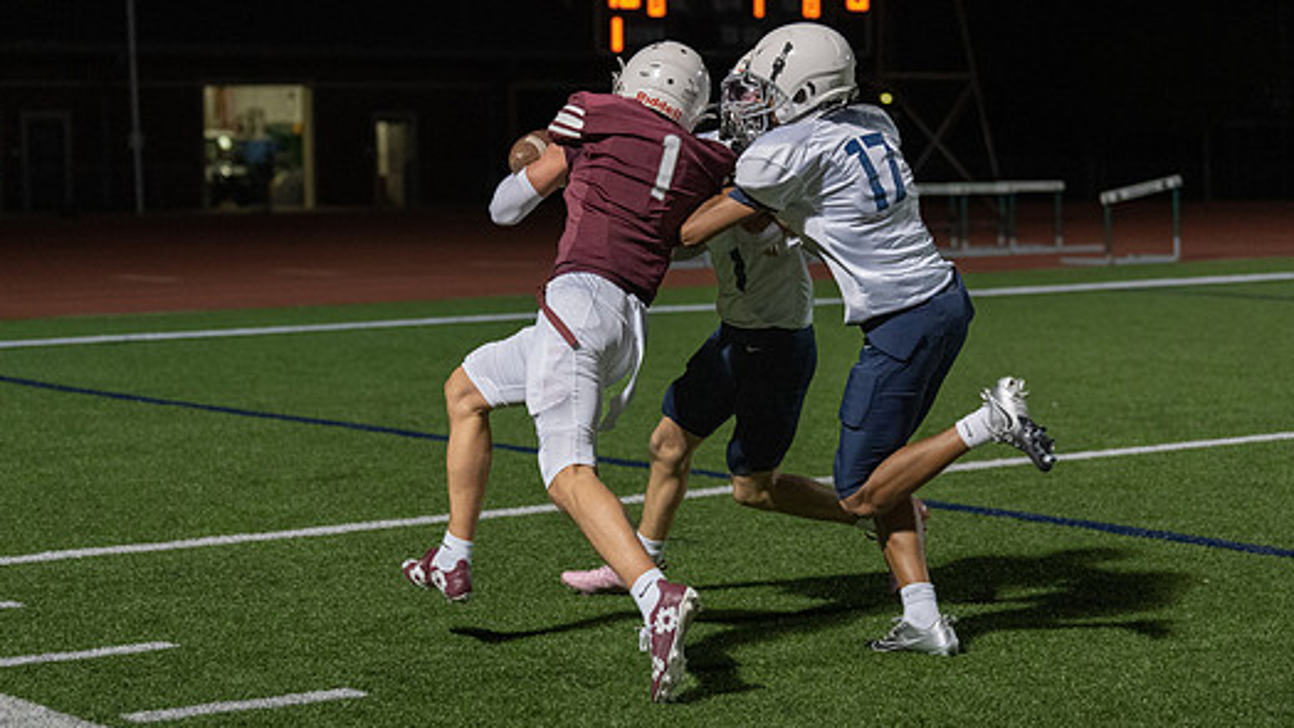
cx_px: 620
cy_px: 353
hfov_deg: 24.5
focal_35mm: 87
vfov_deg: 13.9
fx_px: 2986
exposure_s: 1/1000
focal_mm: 70
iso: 4000
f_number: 2.8
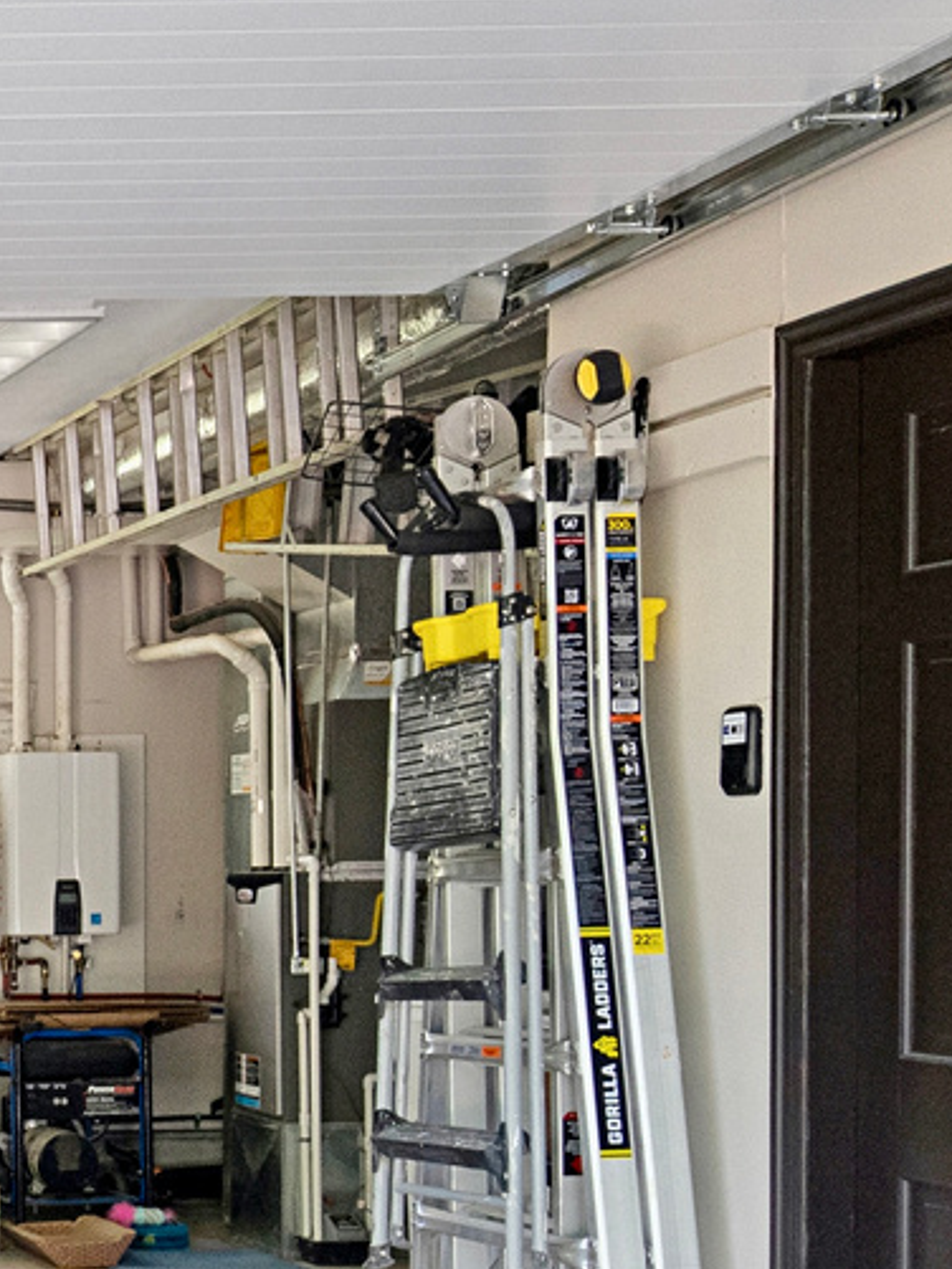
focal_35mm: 63
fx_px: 2309
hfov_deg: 19.0
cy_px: 945
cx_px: -653
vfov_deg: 30.2
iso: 1250
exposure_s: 1/20
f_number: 9
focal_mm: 16
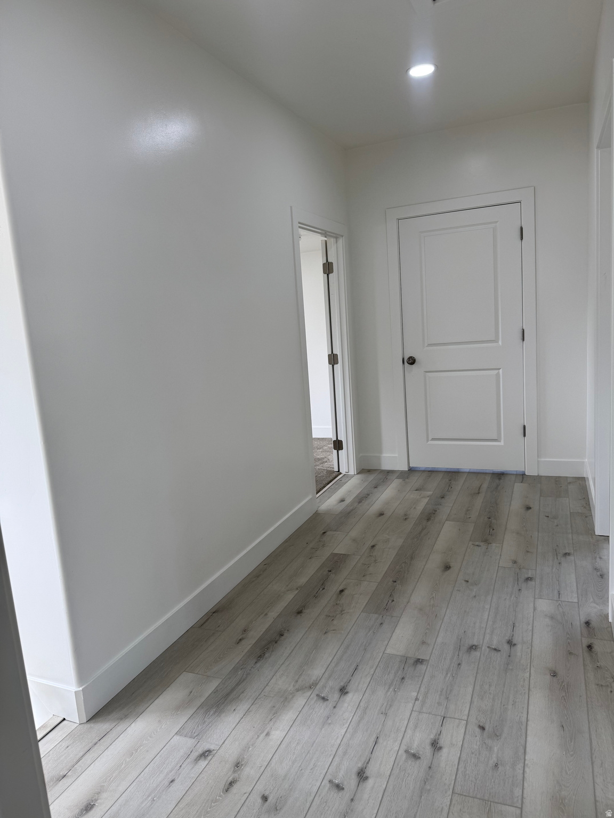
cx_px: 307
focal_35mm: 24
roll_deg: +4.8
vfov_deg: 71.6
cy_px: 409
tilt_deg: -9.6
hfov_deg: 56.8
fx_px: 568
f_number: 1.78
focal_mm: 6.76
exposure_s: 1/246
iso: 80
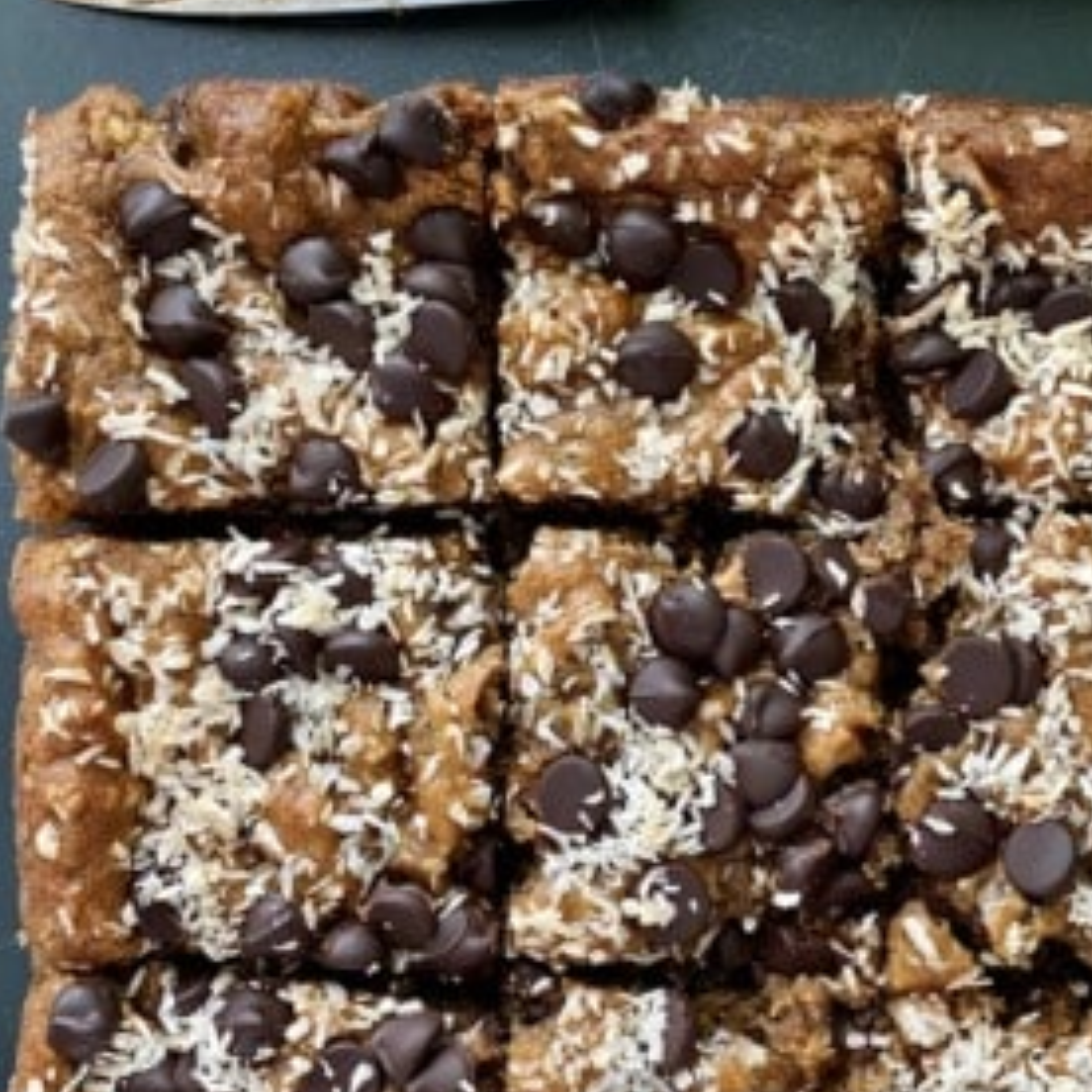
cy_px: 637
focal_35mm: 40
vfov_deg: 41.7
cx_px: 704
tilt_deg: -86.0
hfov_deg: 41.5
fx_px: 1428
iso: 400
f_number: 1.8
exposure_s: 1/45
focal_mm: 4.25
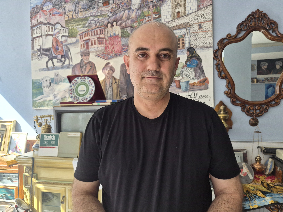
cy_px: 106
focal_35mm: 23
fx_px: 188
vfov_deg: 58.9
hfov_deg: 73.9
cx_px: 142
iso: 50
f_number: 1.8
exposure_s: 1/180
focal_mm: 5.4
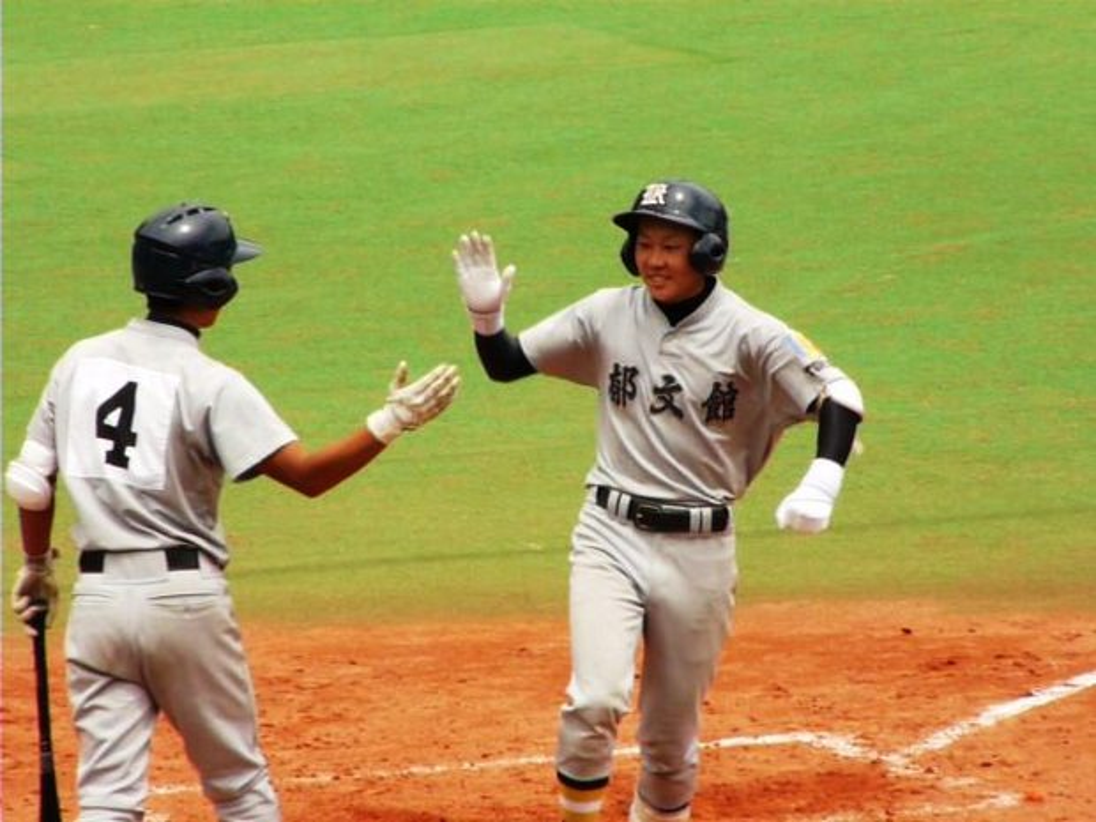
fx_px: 13583
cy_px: 411
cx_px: 548
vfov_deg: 3.5
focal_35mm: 429
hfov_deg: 4.6
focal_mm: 70.5
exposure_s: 1/160
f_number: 8
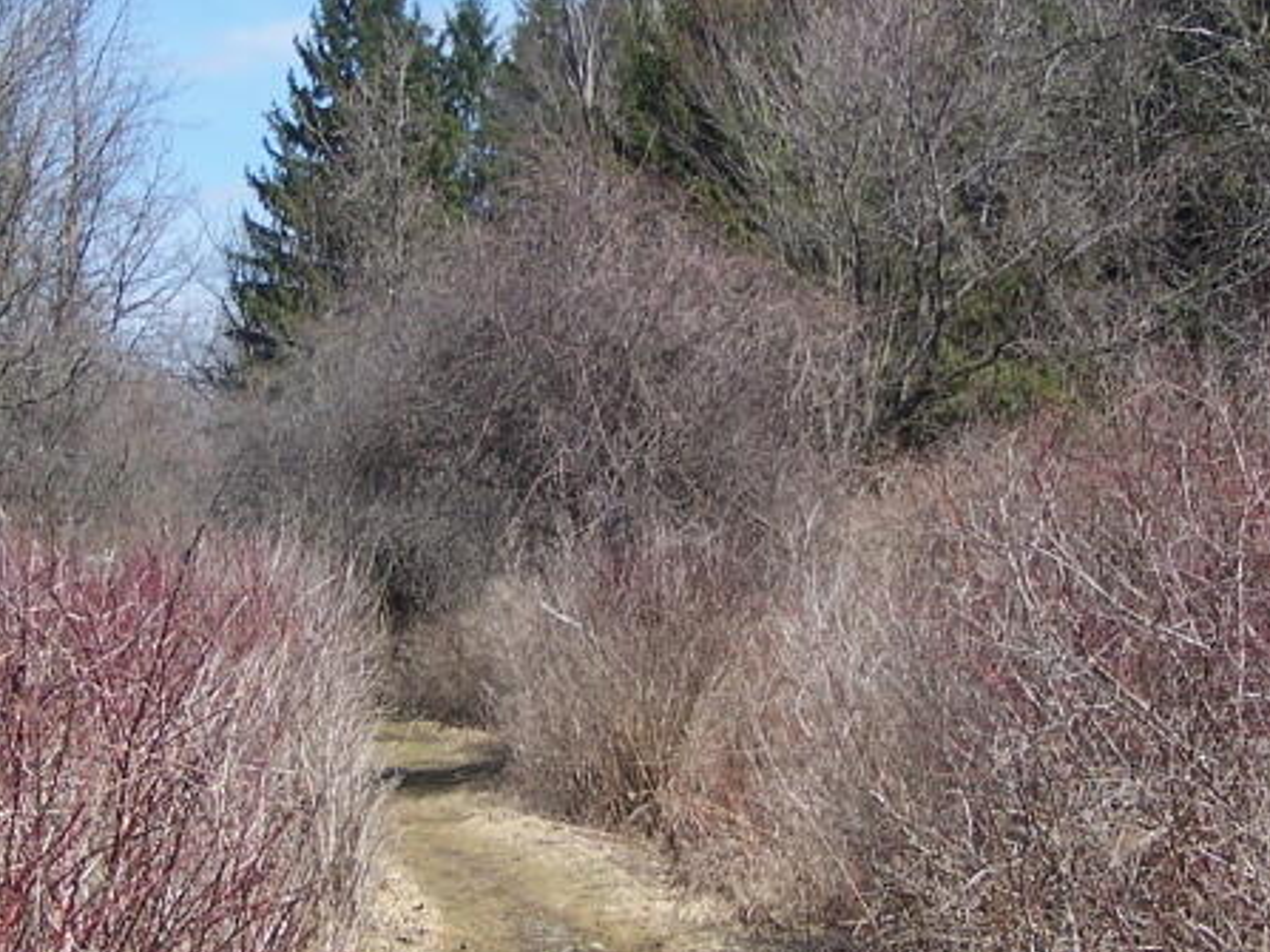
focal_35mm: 87
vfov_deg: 17.0
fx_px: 3191
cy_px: 449
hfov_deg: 22.5
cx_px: 588
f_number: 2.8
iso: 80
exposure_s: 1/1000
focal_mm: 6.3
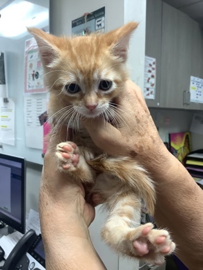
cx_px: 102
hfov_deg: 45.4
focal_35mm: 31
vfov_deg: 58.4
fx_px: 242
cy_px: 135
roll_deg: -1.9
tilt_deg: -4.5
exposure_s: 1/60
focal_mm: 3.3
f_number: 2.4
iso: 100
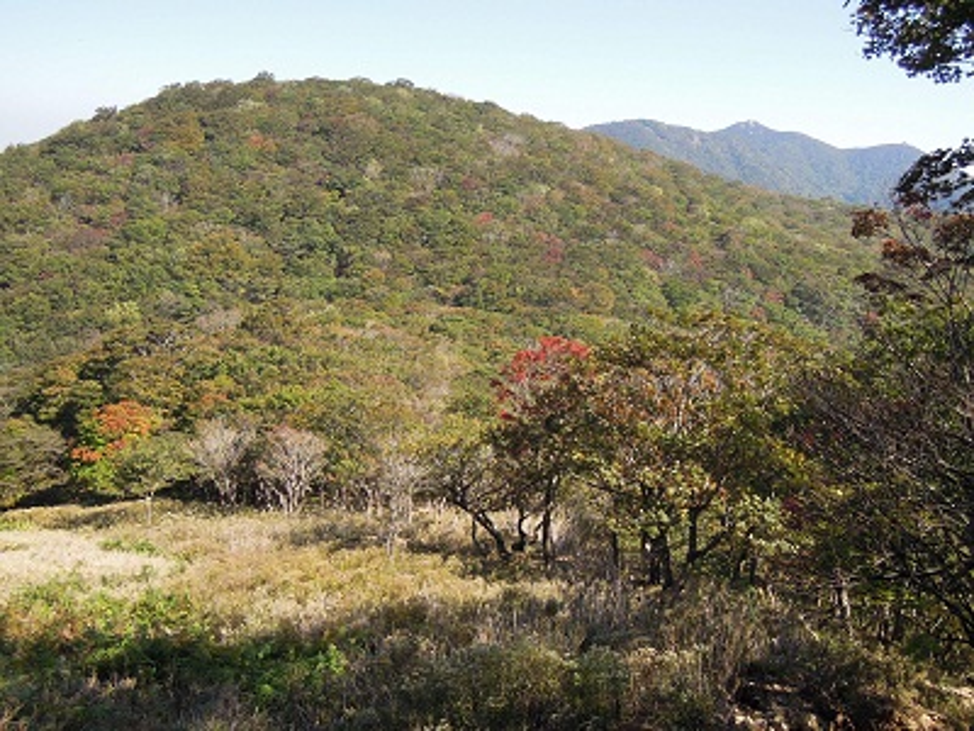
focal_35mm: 35
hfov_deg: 52.6
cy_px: 366
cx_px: 487
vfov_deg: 40.7
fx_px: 985
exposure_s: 1/800
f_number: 3.2
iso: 160
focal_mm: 6.3
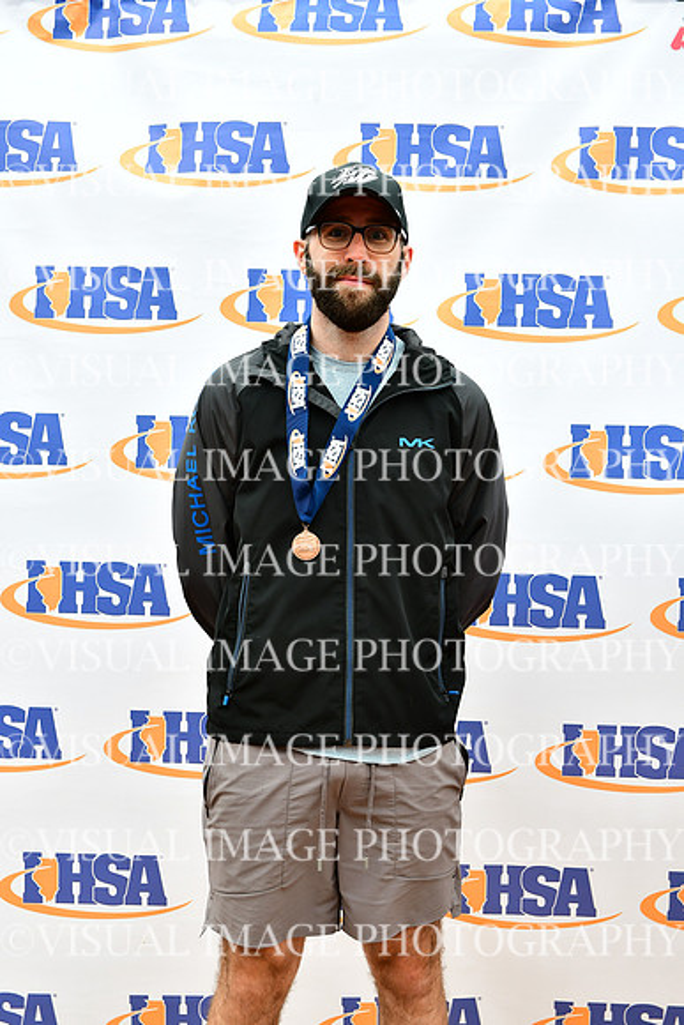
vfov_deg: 27.0
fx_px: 2136
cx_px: 342
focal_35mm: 75
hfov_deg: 18.2
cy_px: 512
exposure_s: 1/200
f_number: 6.3
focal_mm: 50
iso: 200
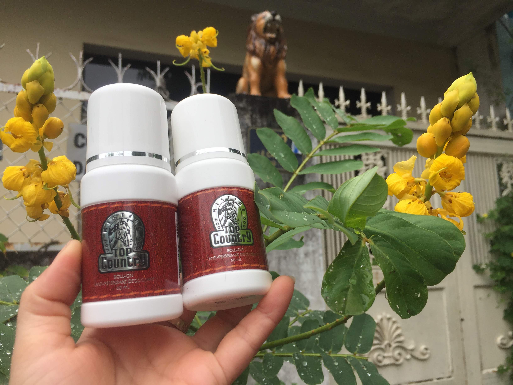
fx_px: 430
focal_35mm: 29
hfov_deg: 61.7
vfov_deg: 48.2
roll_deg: +1.1
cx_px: 256
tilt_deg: +11.4
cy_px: 192
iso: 32
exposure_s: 1/1130
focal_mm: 4.15
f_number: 2.2
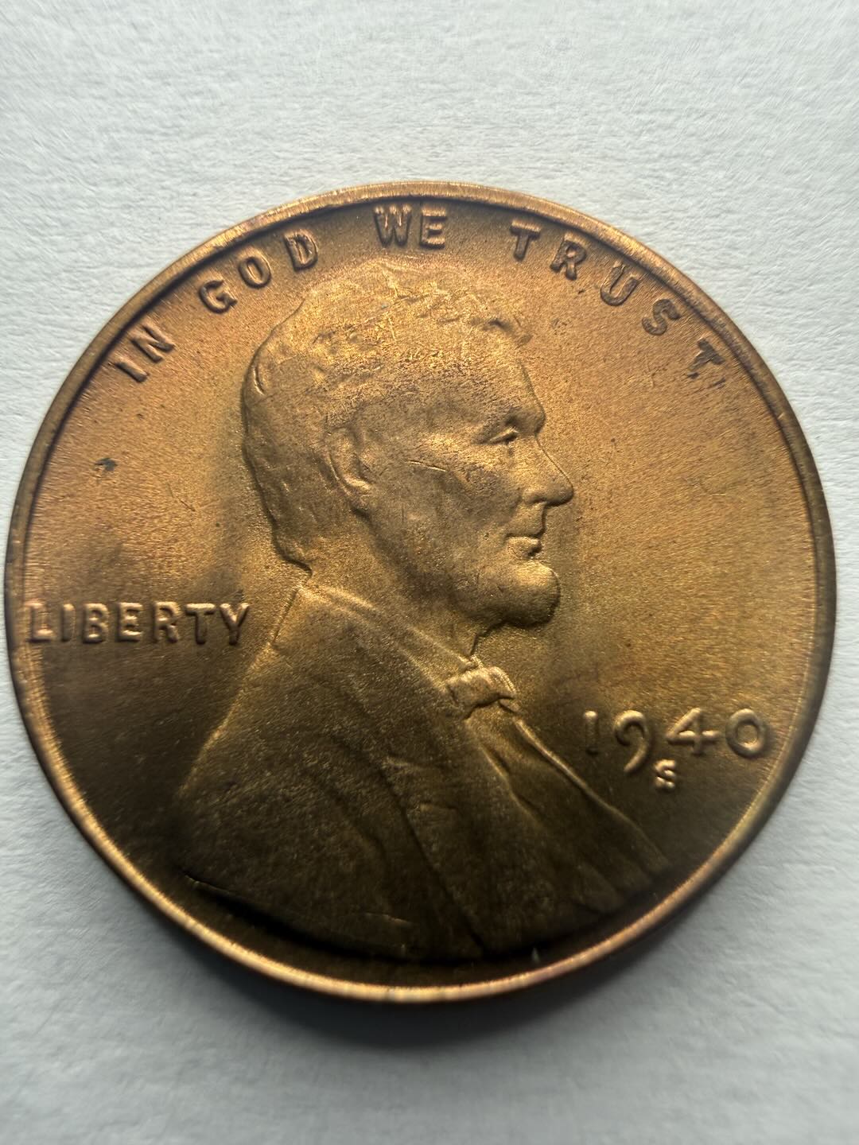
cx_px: 430
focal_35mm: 24
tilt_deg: -82.5
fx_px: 794
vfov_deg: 71.6
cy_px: 572
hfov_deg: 56.8
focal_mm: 2.22
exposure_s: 1/99
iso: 50
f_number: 2.2
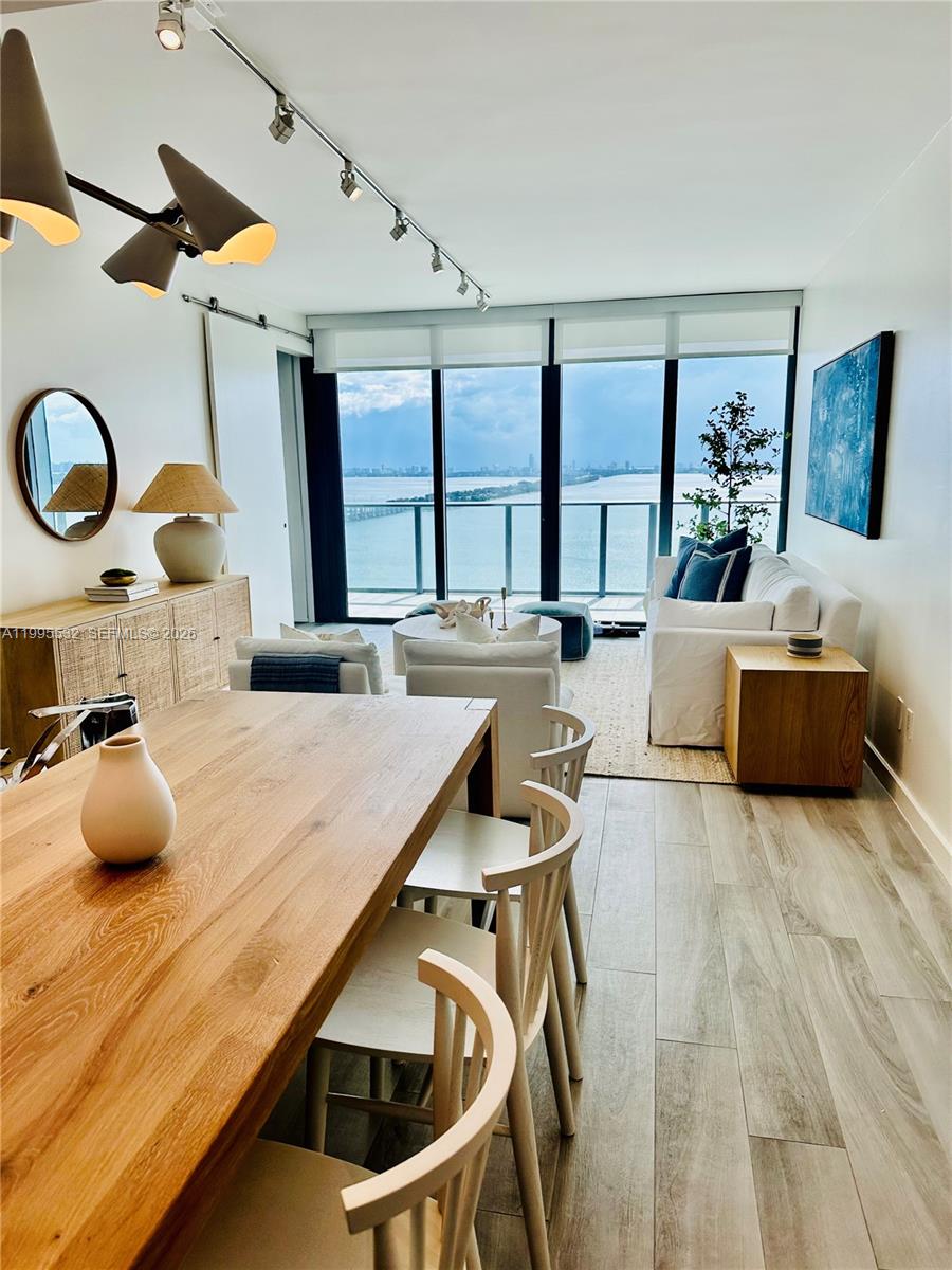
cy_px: 635
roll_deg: -2.1
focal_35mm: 24
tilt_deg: -11.5
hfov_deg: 56.8
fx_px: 880
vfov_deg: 71.6
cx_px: 476
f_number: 1.78
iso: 80
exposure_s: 1/1393
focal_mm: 6.86
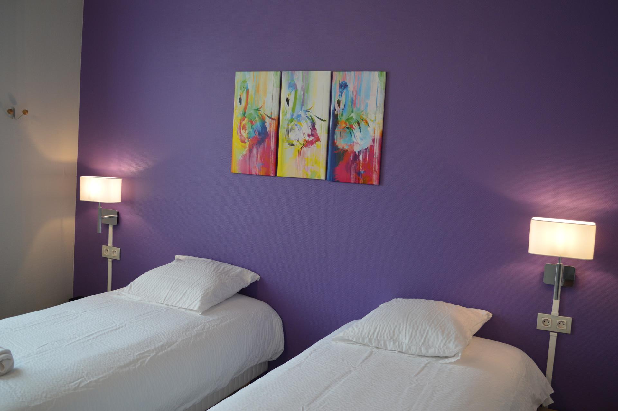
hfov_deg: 55.2
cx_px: 309
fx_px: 592
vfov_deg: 38.3
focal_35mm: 34
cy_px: 206
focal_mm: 23
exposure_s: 1/80
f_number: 4.5
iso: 400
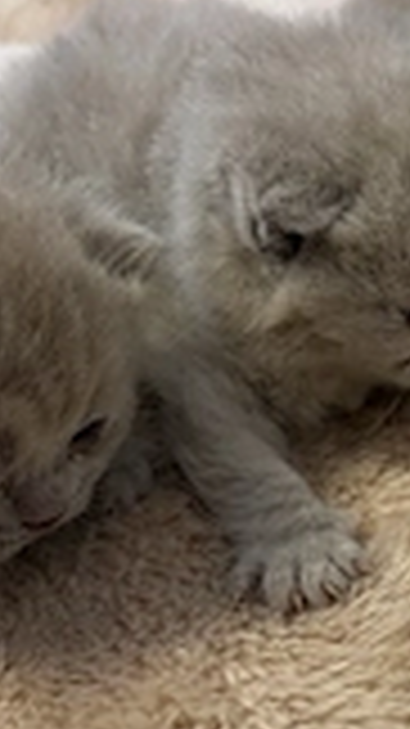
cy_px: 369
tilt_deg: -27.7
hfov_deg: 16.9
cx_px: 405
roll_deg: -0.5
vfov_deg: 30.2
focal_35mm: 70
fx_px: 1354
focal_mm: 5.96
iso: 100
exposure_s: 1/50
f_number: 1.6
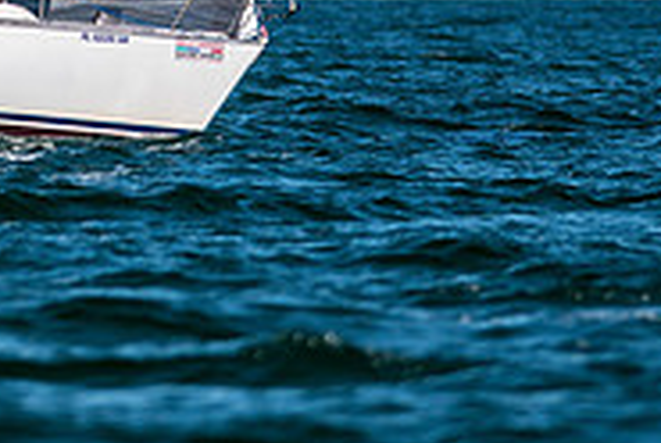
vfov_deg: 0.9
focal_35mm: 1479
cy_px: -238
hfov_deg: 1.4
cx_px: -136
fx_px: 27199
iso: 250
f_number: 5
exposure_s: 1/4000
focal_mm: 300
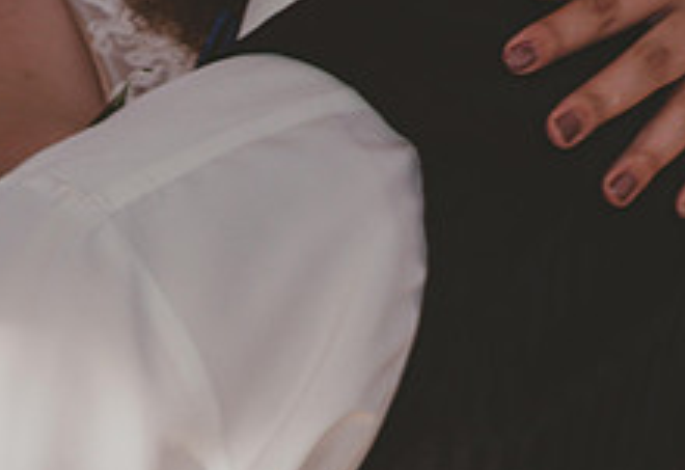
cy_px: 464
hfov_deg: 3.3
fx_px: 12020
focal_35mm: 626
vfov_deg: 2.2
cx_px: 133
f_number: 5.6
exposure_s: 1/125
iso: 110
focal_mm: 155
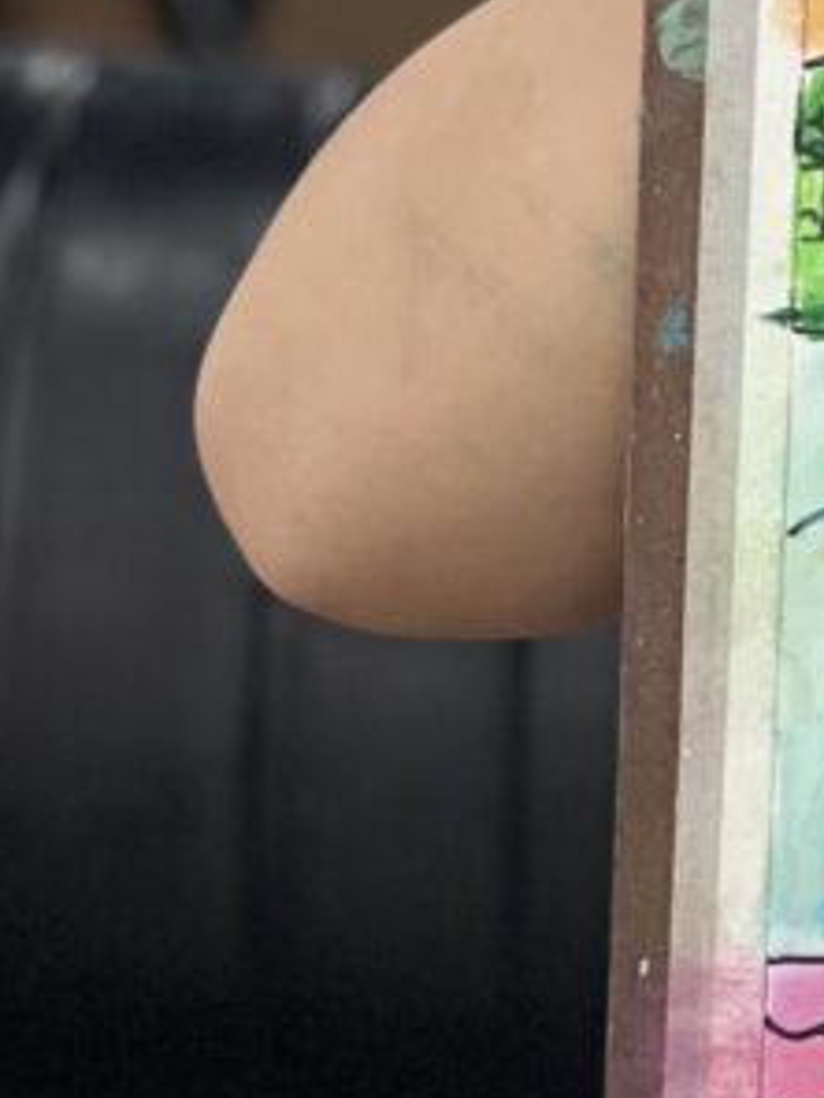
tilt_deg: -12.4
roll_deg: -1.7
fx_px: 11013
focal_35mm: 347
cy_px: -210
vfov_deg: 5.7
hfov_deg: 4.2
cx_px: 1841
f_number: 2.8
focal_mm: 9
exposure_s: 1/100
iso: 200
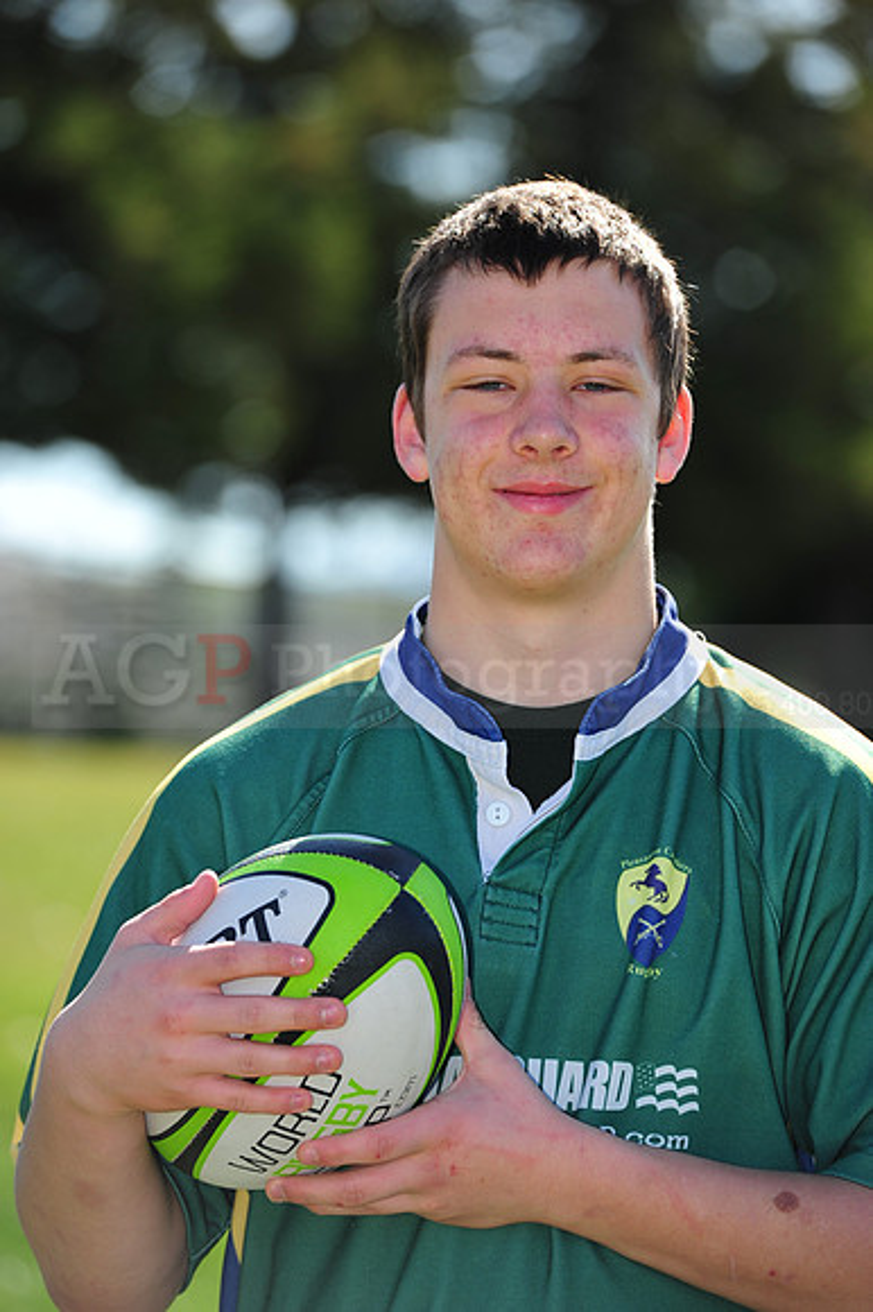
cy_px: 656
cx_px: 436
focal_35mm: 200
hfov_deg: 6.9
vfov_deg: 10.3
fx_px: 7283
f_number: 4.5
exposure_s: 1/640
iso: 200
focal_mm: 200
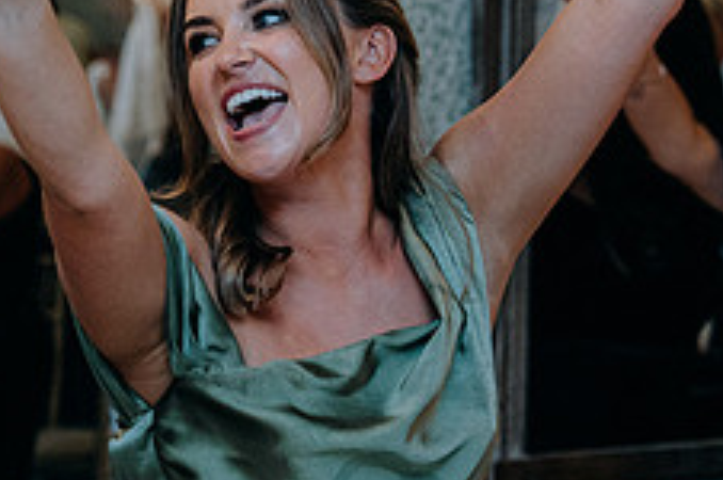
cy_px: 267
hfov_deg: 12.7
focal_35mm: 162
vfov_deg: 8.4
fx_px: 3249
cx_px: 243
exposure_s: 1/160
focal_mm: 63
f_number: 3.5
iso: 2500
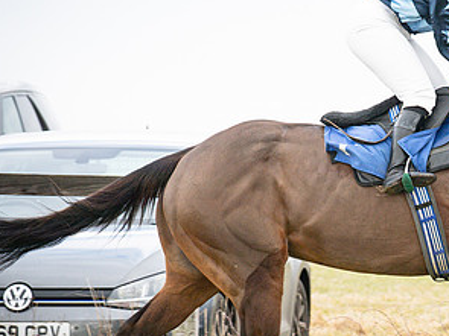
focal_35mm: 425
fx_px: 5510
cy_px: 189
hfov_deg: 4.7
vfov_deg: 3.5
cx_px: 437
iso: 500
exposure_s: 1/1000
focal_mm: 135
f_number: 4.5
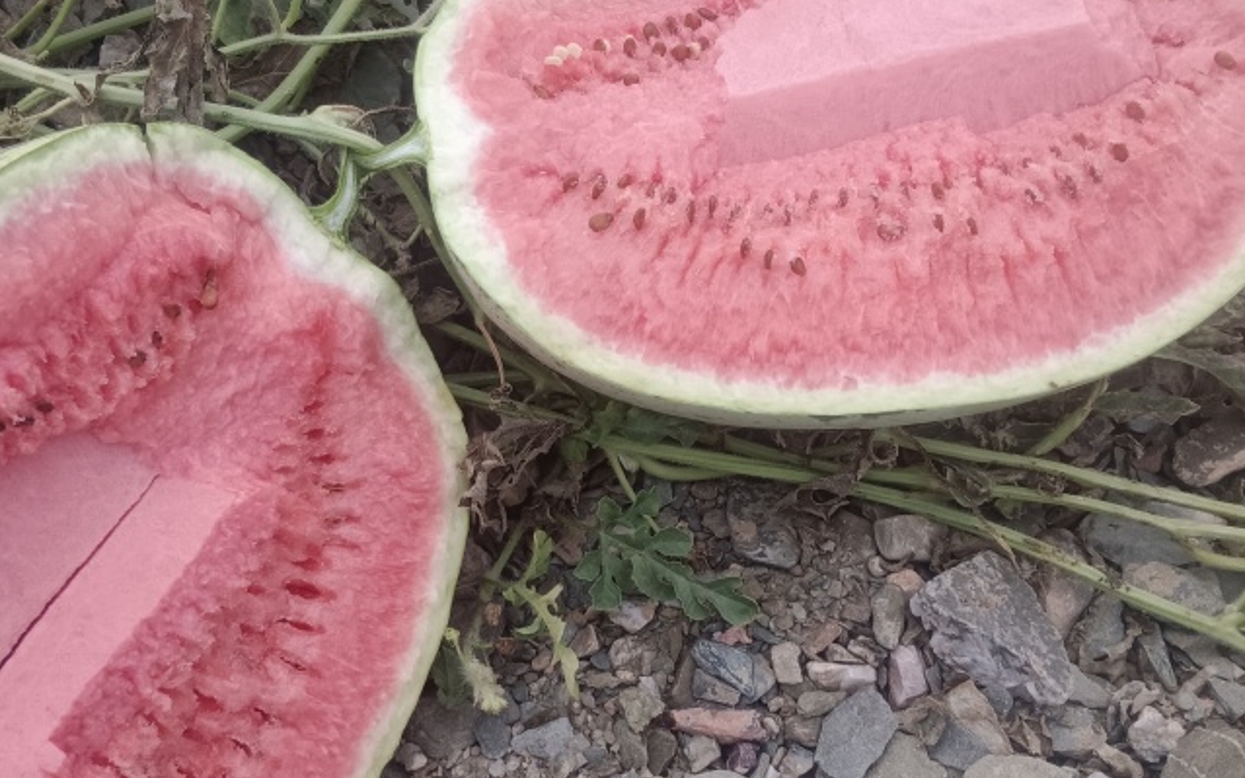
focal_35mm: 46
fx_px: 1560
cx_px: 602
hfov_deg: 43.5
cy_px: 405
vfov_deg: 28.0
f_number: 1.8
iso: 168
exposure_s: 1/100
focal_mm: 3.96
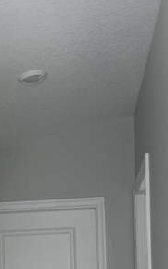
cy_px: 331
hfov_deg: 14.3
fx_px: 667
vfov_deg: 21.1
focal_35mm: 91
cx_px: 31
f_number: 1.78
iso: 64
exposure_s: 1/120
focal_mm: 6.76
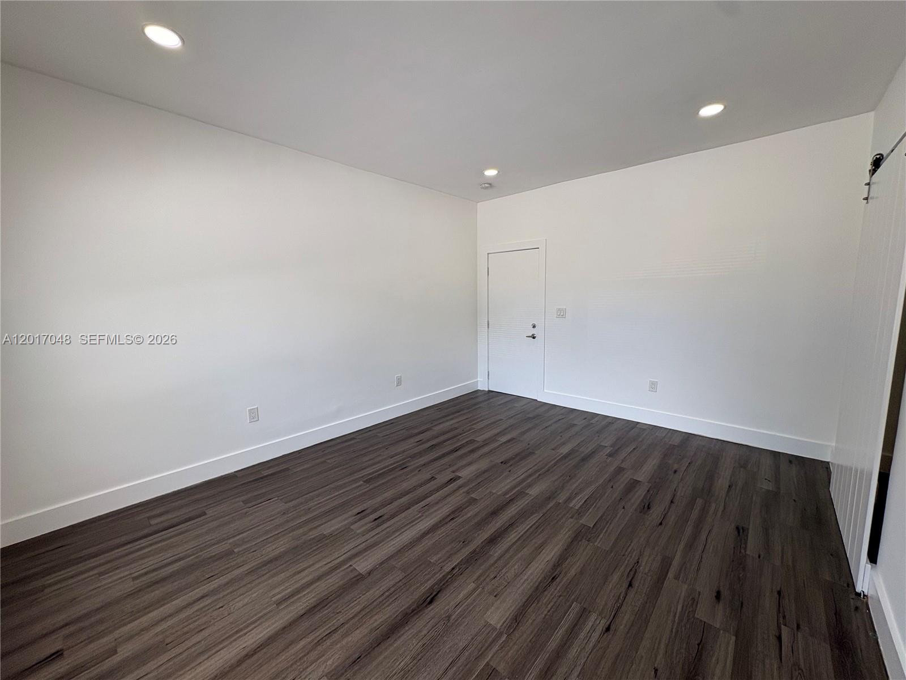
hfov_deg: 102.1
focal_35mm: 14
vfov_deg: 85.7
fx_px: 366
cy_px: 340
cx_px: 453
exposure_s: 1/120
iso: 40
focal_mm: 2.22
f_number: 2.2
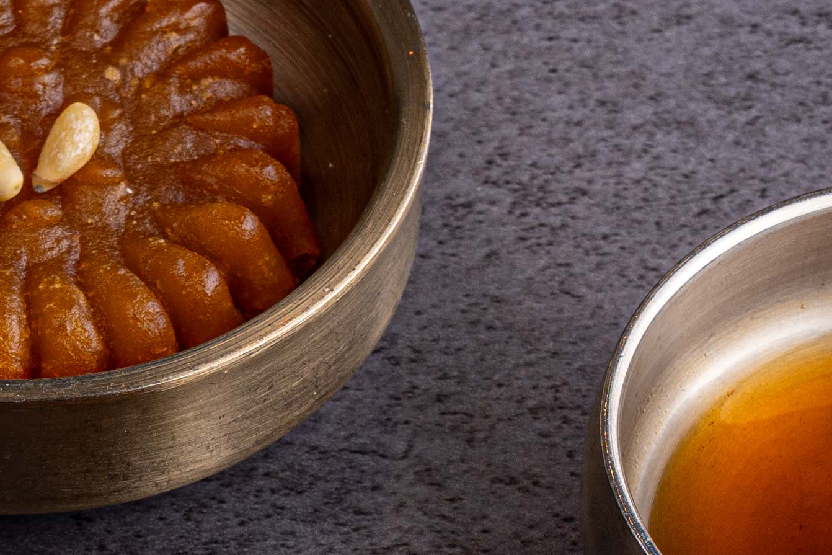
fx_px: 6518
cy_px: 941
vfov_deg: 4.8
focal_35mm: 282
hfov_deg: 7.3
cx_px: -95
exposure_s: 1/80
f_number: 10
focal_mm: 54
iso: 100
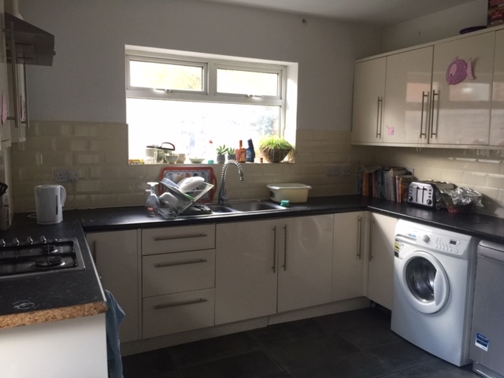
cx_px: 252
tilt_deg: -7.2
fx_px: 422
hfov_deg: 61.7
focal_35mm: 29
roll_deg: -1.3
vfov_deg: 48.2
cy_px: 189
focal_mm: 4.15
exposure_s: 1/33
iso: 80
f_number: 2.2
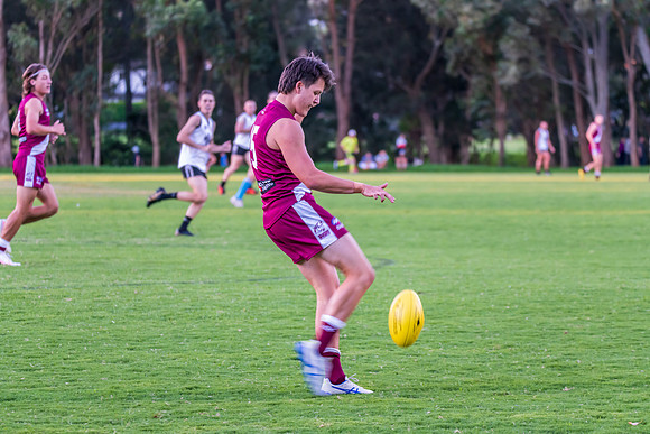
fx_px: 2709
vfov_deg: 9.2
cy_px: 217
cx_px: 325
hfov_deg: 13.7
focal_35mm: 150
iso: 1600
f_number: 5.6
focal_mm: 150
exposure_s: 1/200
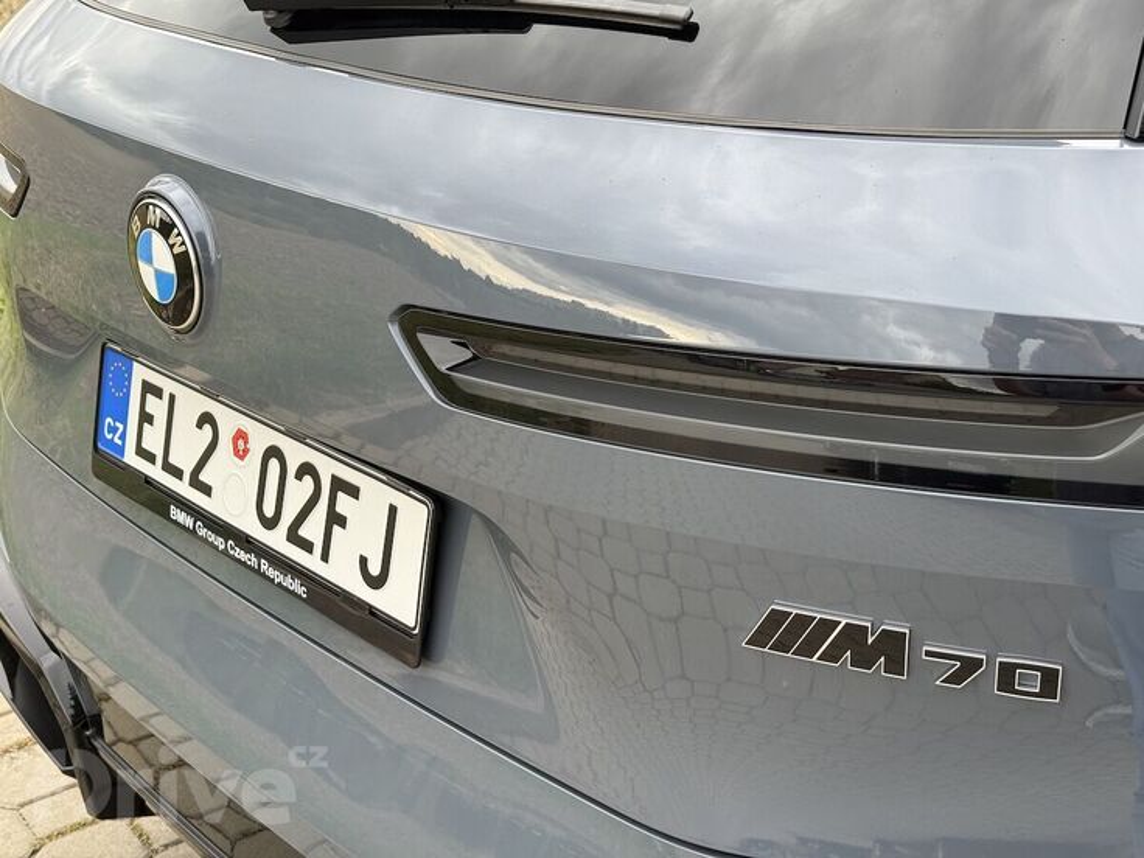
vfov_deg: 30.3
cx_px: 572
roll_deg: -0.1
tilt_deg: -19.4
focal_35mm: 48
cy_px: 429
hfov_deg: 39.7
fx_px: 1586
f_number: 1.78
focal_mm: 6.76
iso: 200
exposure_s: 1/242
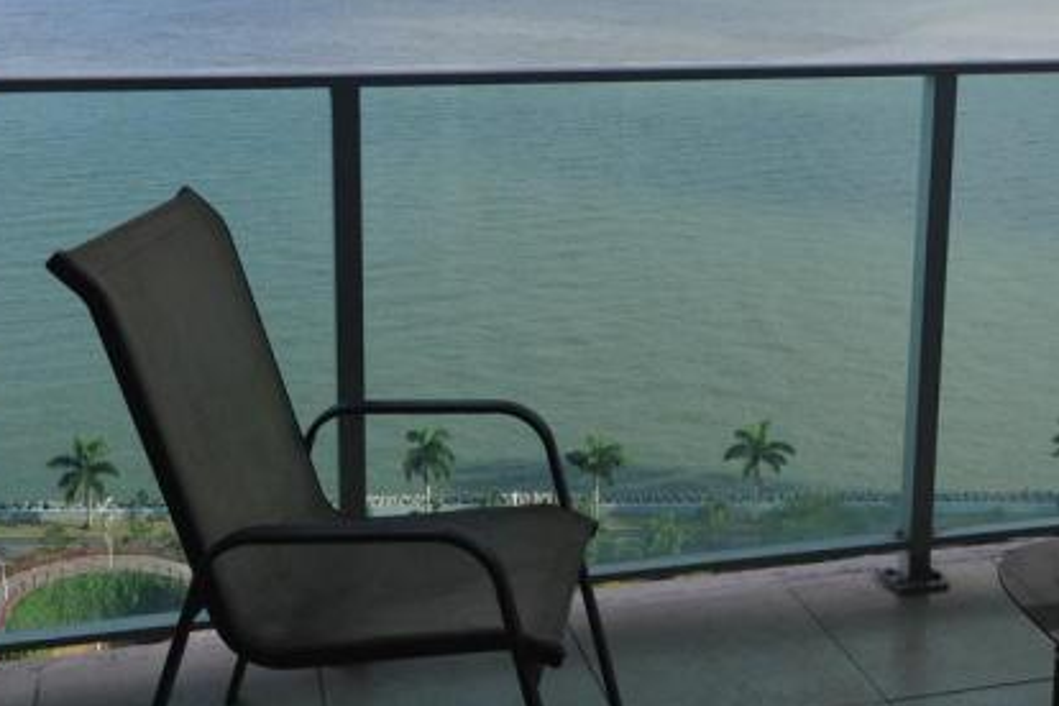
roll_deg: -0.5
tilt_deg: -11.2
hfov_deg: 37.4
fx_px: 1559
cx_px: 619
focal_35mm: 53
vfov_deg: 25.2
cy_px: 179
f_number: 2.4
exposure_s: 1/1043
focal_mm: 4.12
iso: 50
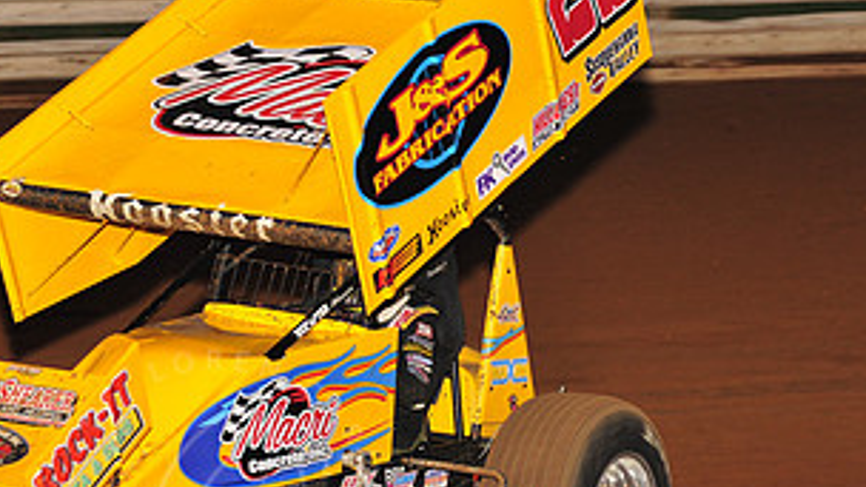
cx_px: 214
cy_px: 259
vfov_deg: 6.1
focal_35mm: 200
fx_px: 4593
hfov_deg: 10.7
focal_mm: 100
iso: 800
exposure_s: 1/320
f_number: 6.3
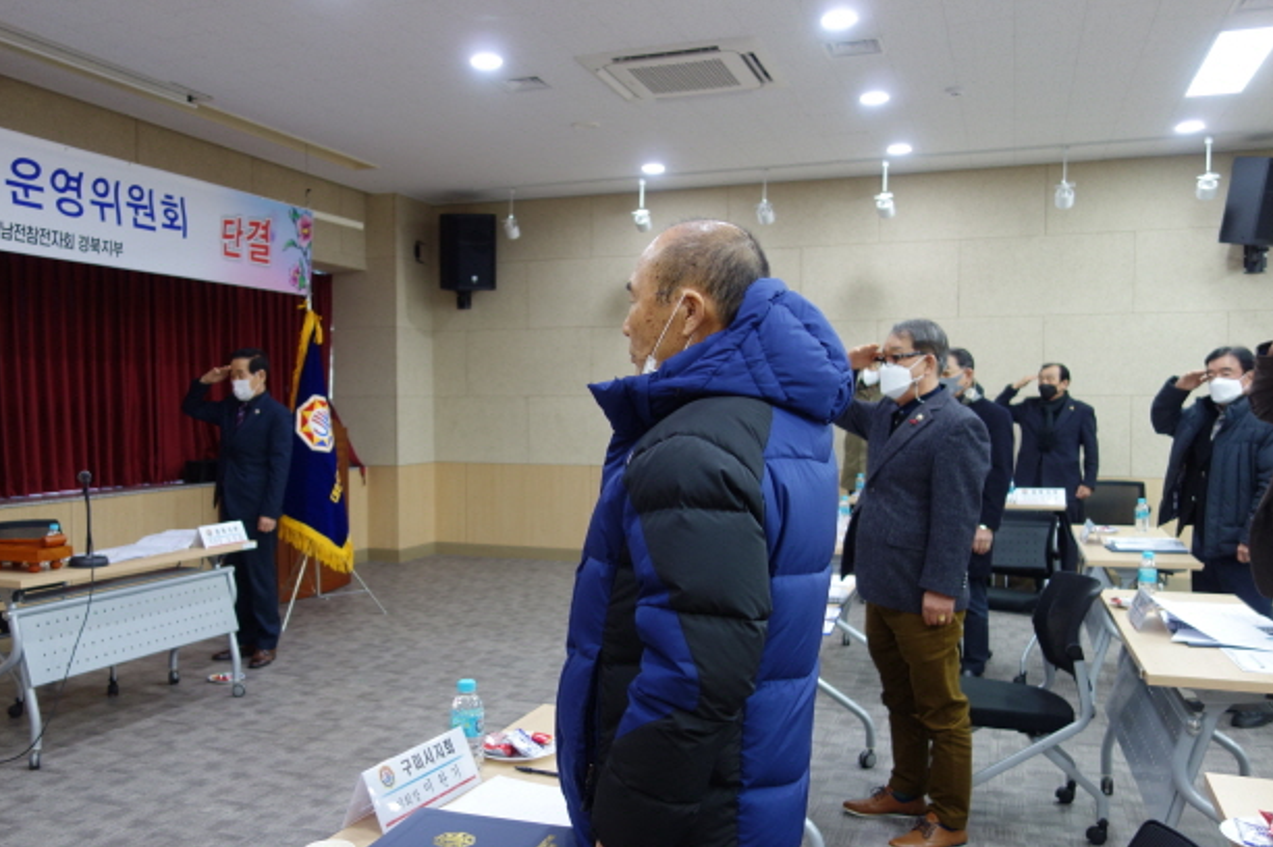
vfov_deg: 41.1
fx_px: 1131
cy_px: 448
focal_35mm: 32
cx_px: 552
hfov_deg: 58.5
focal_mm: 10.4
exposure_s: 1/40
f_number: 1.8
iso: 125
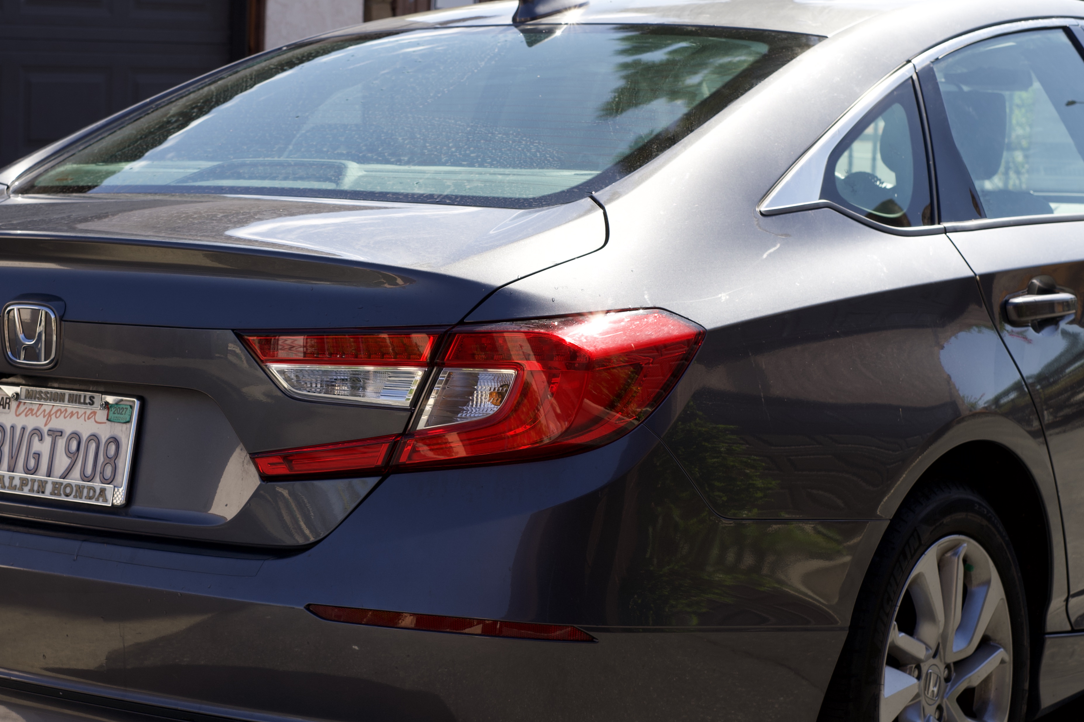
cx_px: 395
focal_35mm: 81
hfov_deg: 25.0
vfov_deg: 16.8
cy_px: 404
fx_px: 2439
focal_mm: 50
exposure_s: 1/125
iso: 100
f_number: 7.1
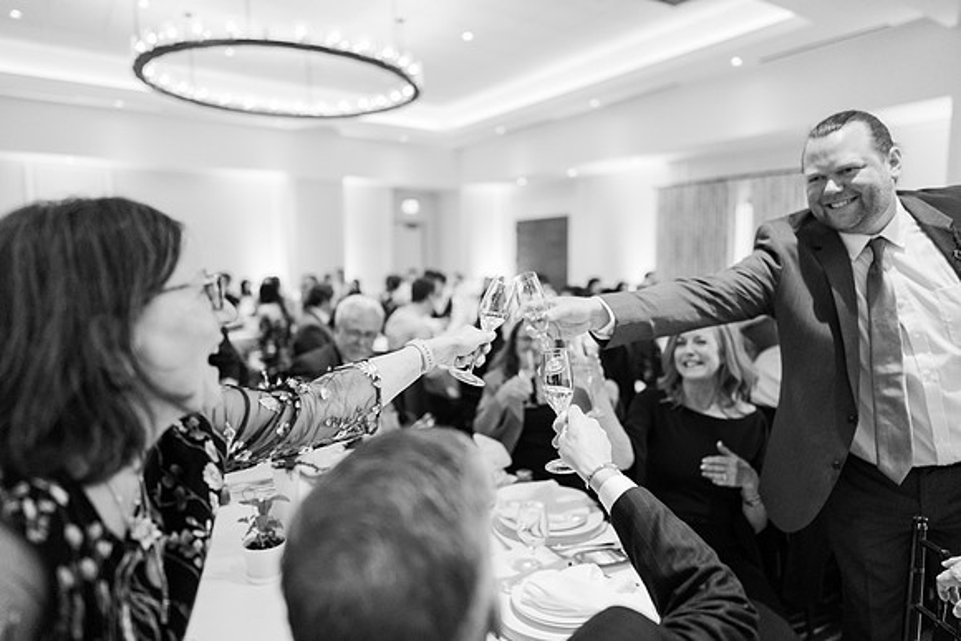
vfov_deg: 53.2
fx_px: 641
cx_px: 480
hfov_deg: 73.7
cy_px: 320
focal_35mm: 24
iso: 4000
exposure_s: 1/200
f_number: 1.4
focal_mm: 24
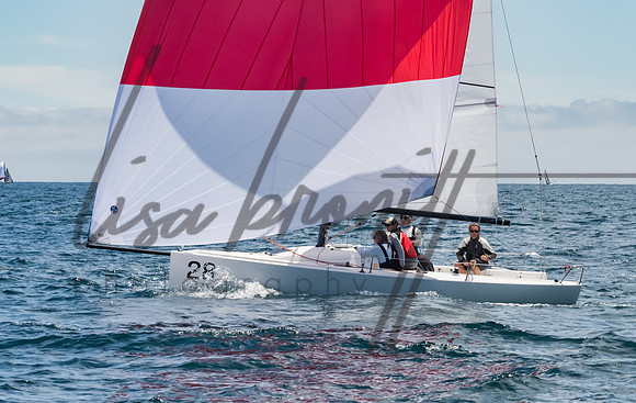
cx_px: 350
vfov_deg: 7.8
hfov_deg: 12.3
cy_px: 234
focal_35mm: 169
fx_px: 2947
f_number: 14
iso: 640
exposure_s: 1/1000
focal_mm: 100
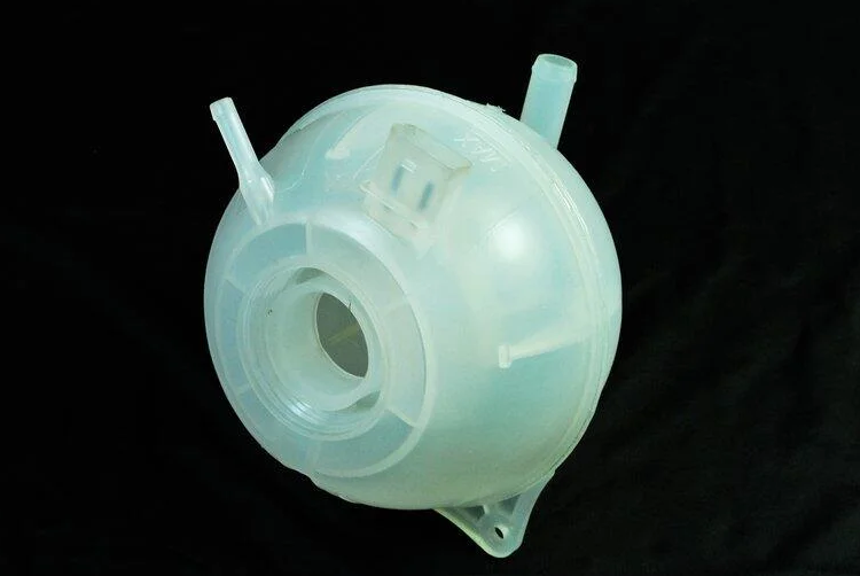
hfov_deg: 31.4
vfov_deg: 21.3
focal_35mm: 64
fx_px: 1531
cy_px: 293
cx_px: 402
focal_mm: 40
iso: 500
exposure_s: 1/30
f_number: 13
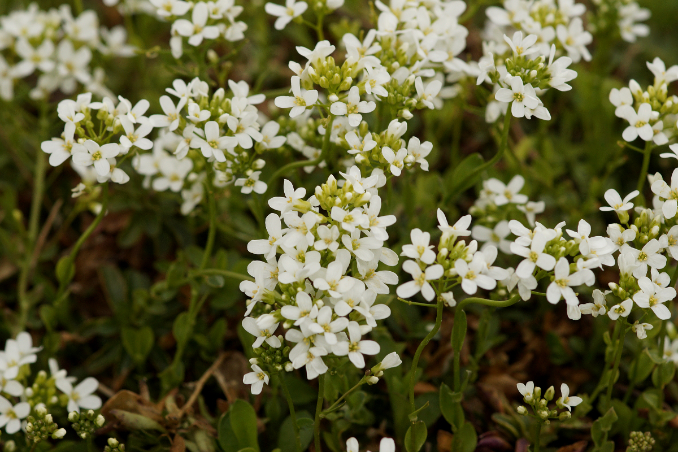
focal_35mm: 150
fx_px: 2825
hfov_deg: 13.7
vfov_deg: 9.1
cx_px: 339
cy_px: 226
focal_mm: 100
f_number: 6.3
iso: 200
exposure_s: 1/160
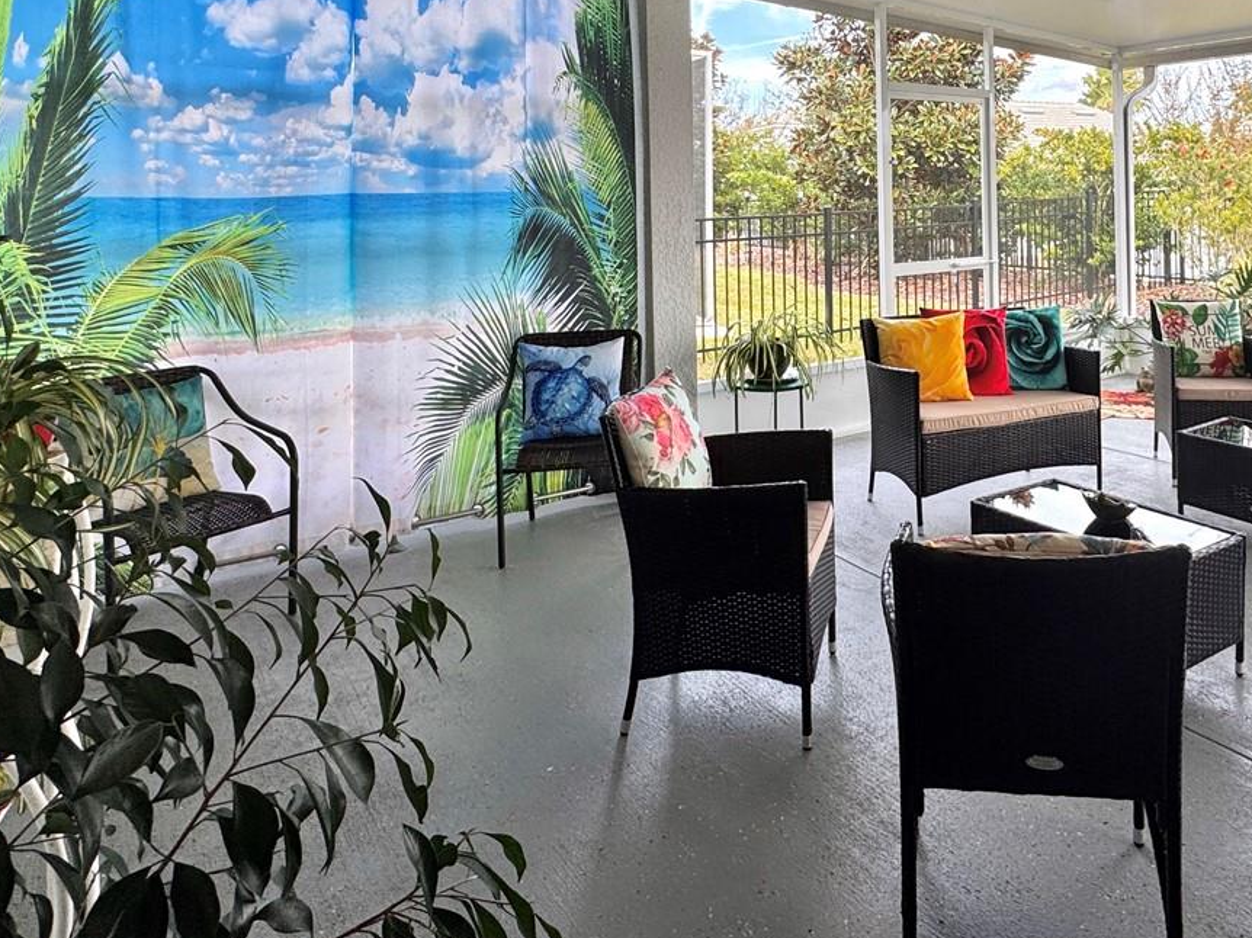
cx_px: 867
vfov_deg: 50.3
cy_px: 205
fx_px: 940
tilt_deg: -1.2
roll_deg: +0.5
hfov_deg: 65.0
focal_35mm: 26
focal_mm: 2.22
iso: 40
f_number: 2.2
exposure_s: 1/134
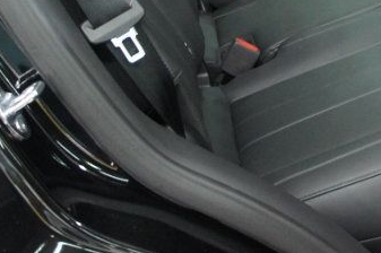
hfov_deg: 23.4
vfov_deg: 15.8
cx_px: 409
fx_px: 867
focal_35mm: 82
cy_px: -80
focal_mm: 18
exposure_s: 1/20
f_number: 3.5
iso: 1600
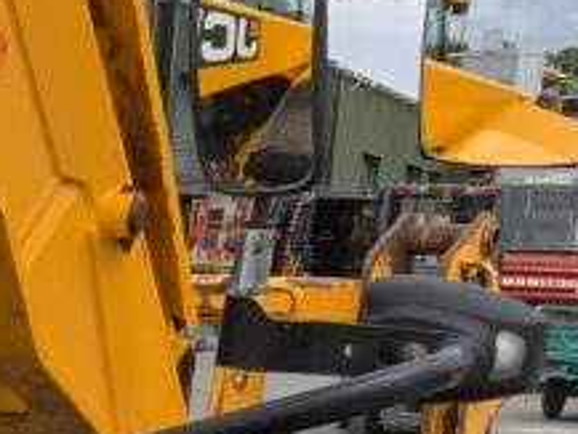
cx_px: -437
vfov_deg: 10.0
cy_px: 879
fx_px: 2289
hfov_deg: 13.1
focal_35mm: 137
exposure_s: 1/883
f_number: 1.8
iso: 16
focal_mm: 3
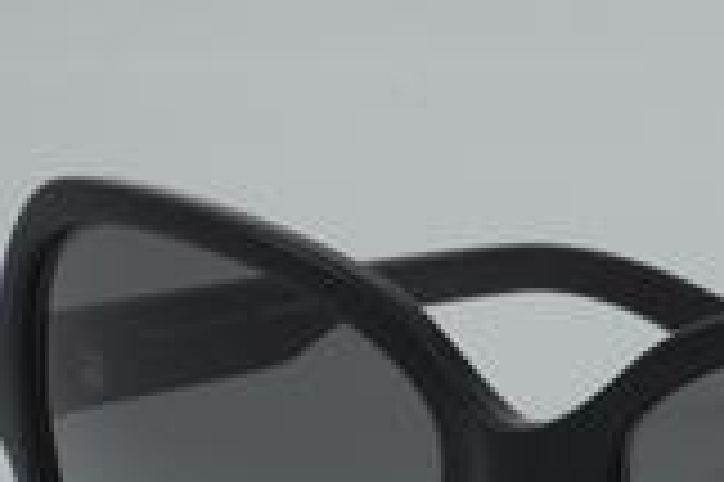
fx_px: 3737
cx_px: 859
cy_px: 563
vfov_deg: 7.3
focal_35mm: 186
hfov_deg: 10.9
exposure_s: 1/4
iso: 100
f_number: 32
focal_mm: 50
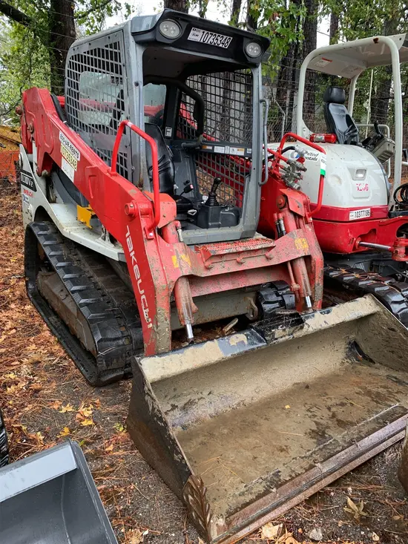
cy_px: 272
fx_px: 408
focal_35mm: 26
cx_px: 204
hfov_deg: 53.1
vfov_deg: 67.3
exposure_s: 1/121
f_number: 1.8
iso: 80
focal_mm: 4.25
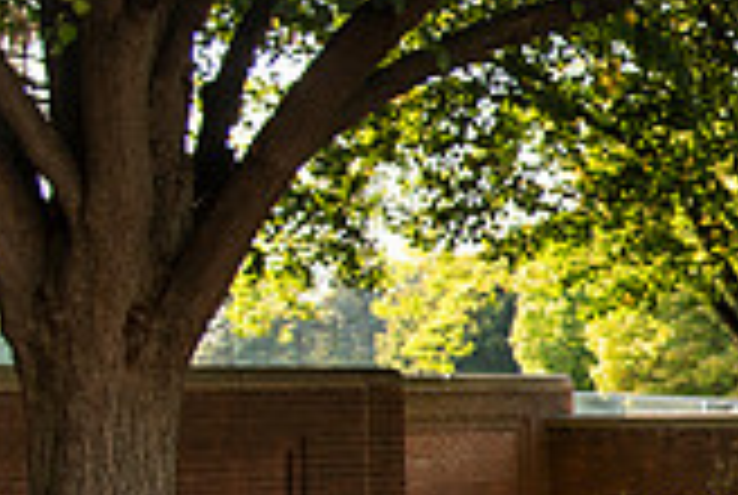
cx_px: 1130
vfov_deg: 10.0
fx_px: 2814
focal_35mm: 137
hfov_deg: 13.9
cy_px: 469
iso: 200
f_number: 4
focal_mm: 30
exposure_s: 1/250
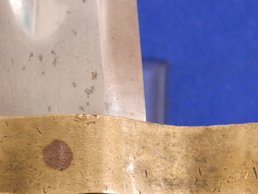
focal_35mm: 111
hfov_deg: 17.6
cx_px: 47
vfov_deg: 13.3
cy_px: 140
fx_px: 827
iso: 400
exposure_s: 1/15
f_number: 3.8
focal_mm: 9.7
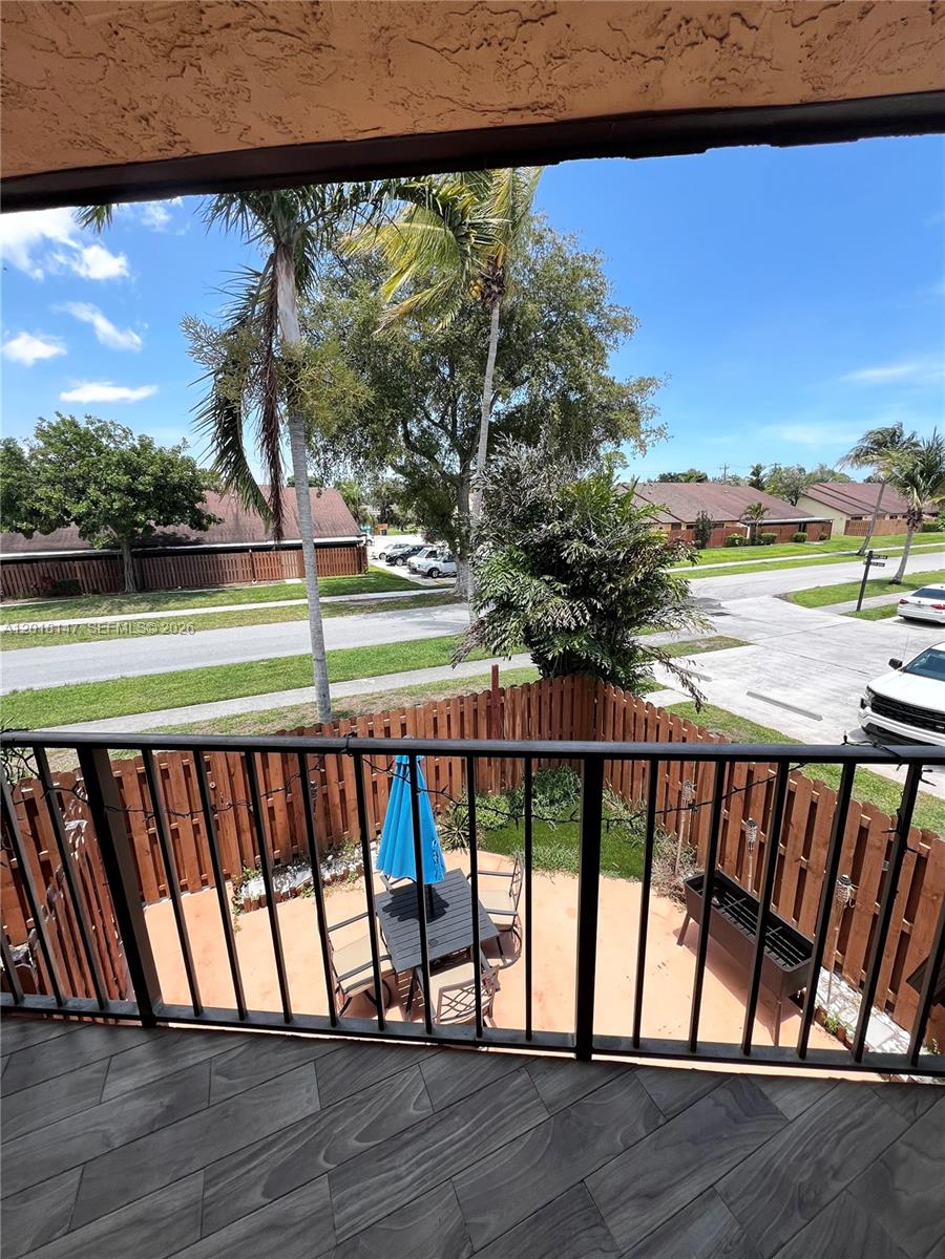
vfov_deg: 106.2
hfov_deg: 89.9
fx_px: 473
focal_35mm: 13
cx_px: 472
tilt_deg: -14.1
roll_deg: +1.4
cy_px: 630
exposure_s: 1/561
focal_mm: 1.57
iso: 32
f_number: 1.8
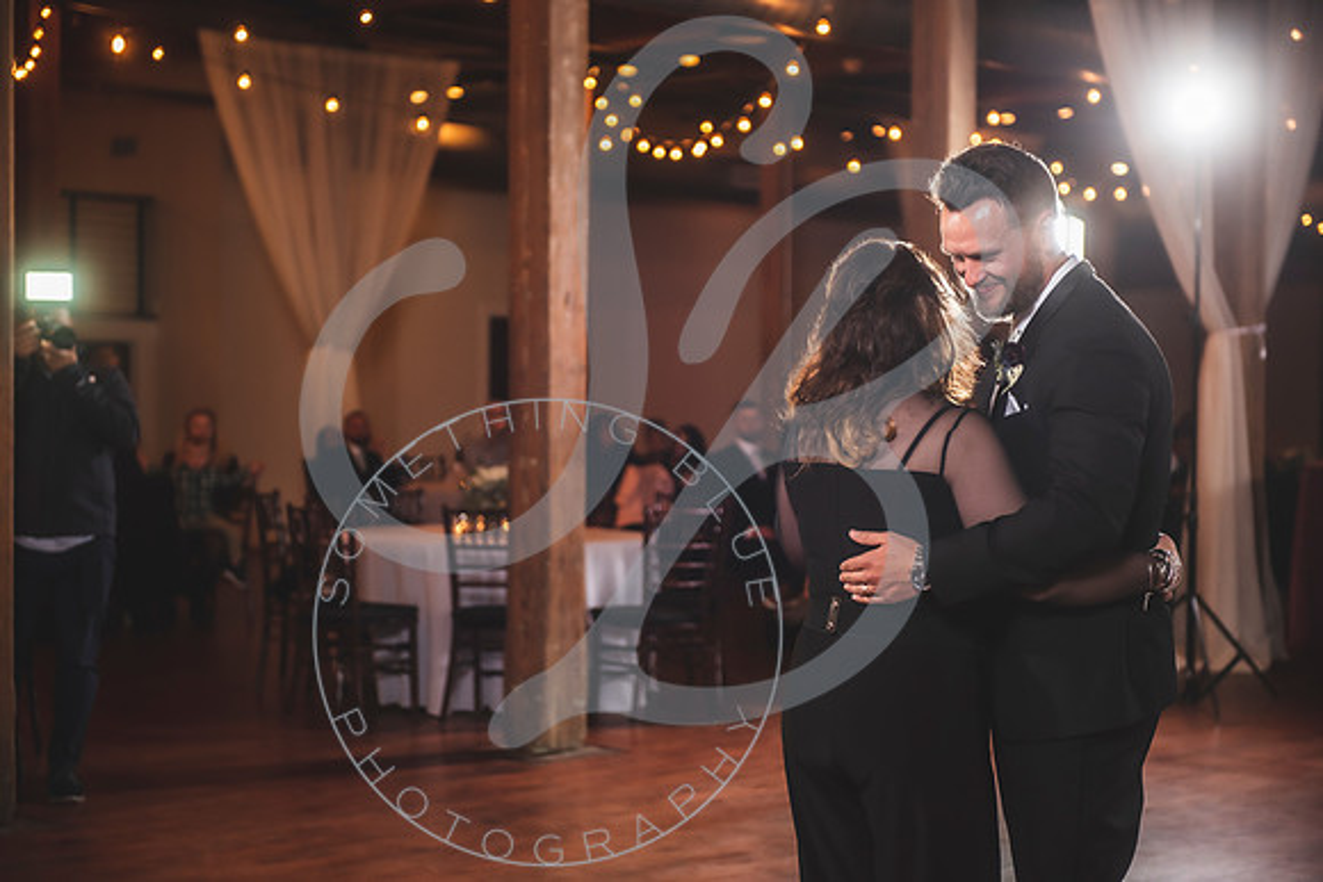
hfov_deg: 28.8
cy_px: 441
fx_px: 2573
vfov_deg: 19.5
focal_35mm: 70
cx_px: 662
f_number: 2.8
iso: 500
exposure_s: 1/125
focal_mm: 70
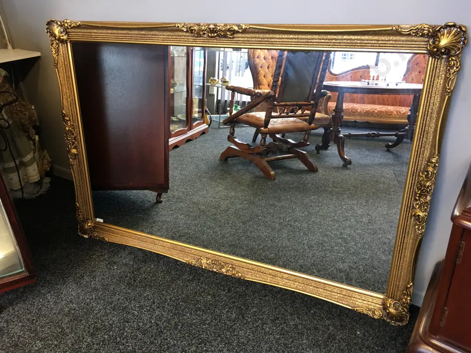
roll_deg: +1.0
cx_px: 236
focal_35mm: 29
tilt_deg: -24.7
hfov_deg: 61.7
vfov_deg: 48.2
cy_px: 176
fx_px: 395
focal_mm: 4.15
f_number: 2.2
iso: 64
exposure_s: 1/17
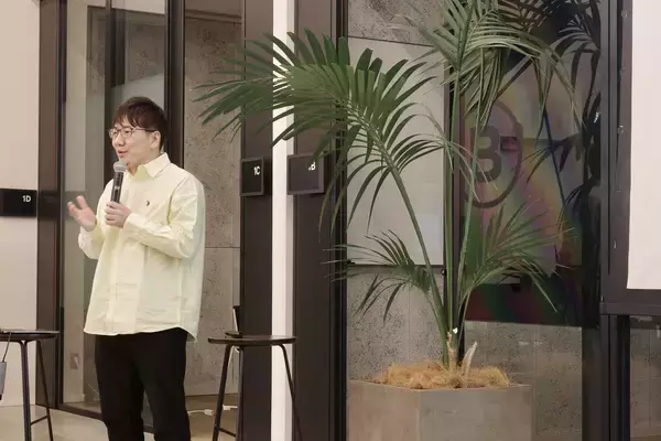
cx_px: 330
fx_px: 1304
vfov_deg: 19.2
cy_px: 220
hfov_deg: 28.5
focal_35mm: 71
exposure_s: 1/40
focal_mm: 26
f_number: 2.8
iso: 640
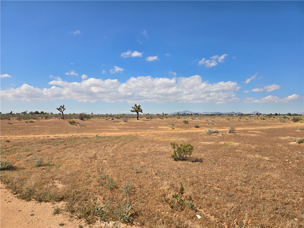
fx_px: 202
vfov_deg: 58.9
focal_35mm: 23
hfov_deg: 73.9
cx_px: 152
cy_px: 114
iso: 25
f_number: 1.8
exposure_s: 1/2228
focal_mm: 5.4
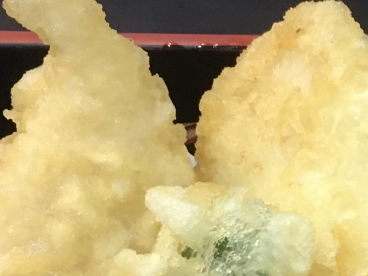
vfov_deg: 12.6
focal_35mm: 114
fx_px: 1212
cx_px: 491
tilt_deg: -52.2
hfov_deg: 16.3
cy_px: 346
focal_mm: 4.15
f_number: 2.2
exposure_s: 1/30
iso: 160
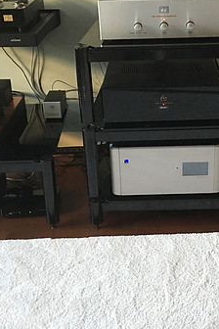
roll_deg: -0.4
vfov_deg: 37.9
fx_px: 474
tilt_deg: -22.1
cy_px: 122
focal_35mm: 52
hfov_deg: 25.7
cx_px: 164
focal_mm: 4.15
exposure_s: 1/4
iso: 64
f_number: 2.2
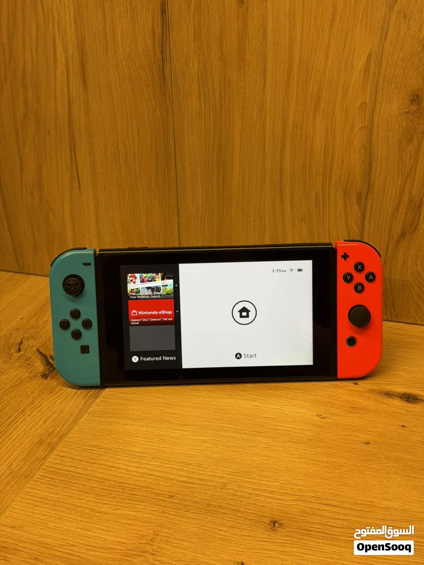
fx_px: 784
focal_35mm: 48
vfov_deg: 39.7
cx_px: 212
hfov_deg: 30.3
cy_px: 282
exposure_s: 1/50
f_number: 1.78
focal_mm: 6.76
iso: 80
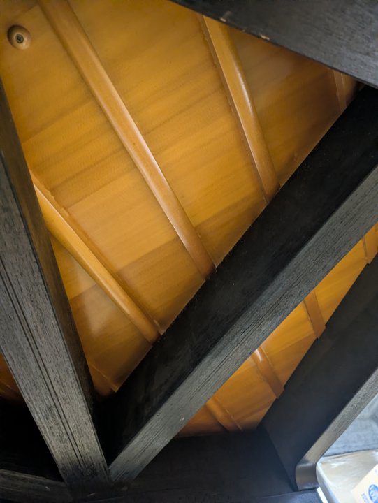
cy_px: 252
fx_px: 364
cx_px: 189
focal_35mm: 25
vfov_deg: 69.4
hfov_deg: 54.9
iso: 486
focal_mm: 5.43
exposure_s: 1/16.7
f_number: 1.89
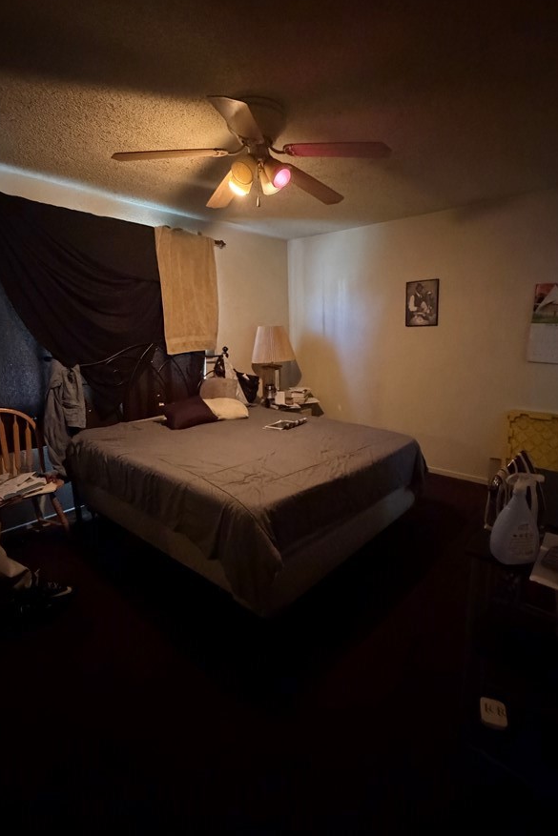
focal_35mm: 17
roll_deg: +0.9
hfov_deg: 70.2
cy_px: 403
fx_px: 395
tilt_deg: -10.4
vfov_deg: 93.2
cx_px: 312
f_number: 2.2
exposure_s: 1/30
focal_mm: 2.22
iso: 2500
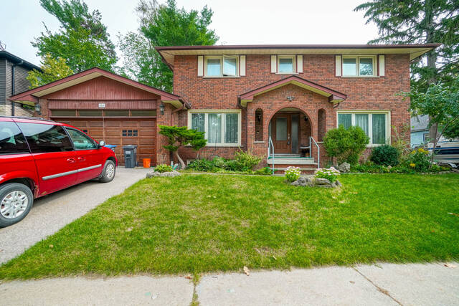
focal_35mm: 15
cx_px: 230
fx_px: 191
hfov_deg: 100.4
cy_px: 153
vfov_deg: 77.4
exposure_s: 1/640
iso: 1250
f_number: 7.1
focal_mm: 10
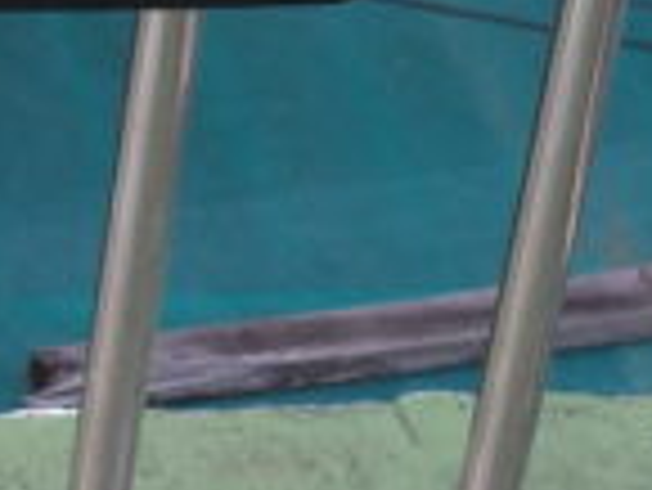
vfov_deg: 6.2
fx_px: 4468
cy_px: 659
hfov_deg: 8.0
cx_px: -585
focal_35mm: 237
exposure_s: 1/100
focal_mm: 23
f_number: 5.6
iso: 500
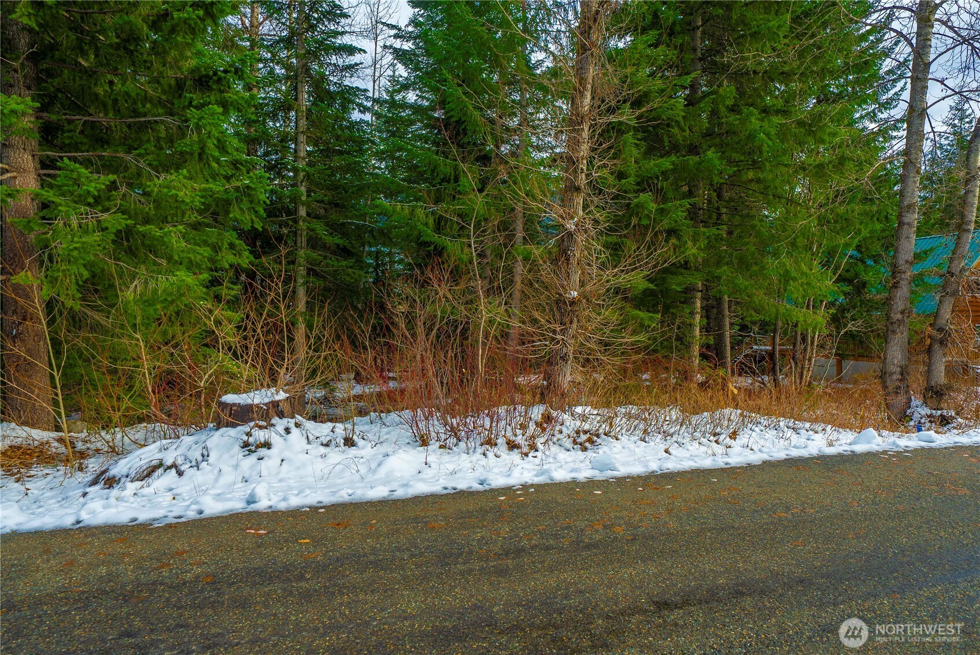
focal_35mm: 20
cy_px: 328
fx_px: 545
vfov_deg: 62.0
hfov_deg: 83.9
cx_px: 490
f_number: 7.1
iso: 80
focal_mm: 20
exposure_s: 1/40
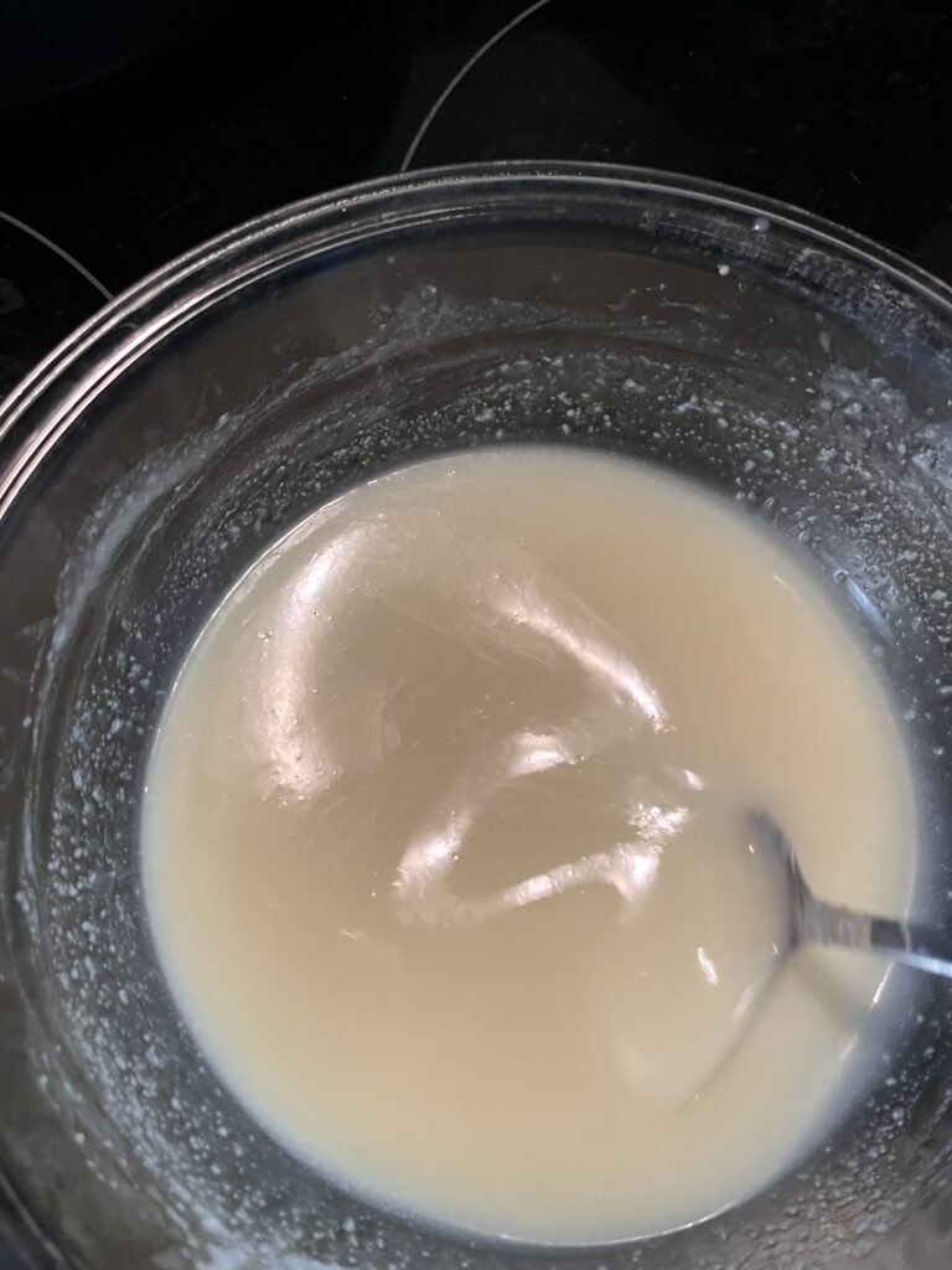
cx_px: 476
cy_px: 635
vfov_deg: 67.3
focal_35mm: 26
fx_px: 953
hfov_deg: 53.1
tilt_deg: -72.8
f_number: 1.6
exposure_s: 1/60
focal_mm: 5.1
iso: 320
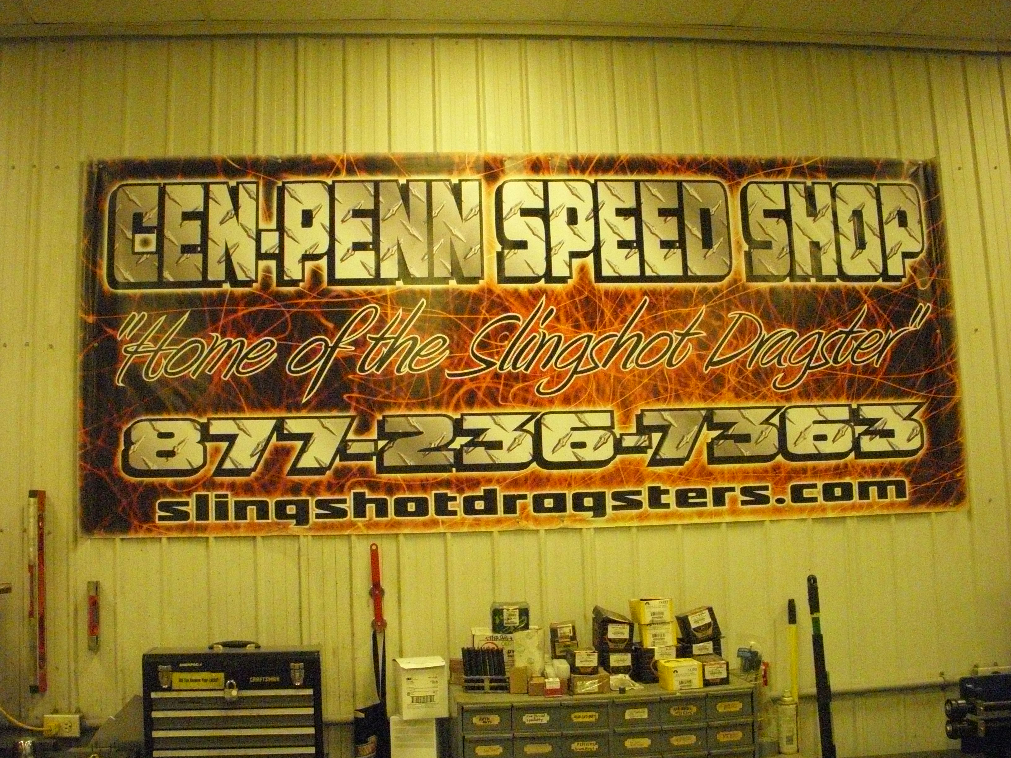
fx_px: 1110
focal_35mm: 38
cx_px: 506
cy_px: 379
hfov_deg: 49.0
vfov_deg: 37.7
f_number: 3.3
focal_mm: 6.3
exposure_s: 1/125
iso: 1600
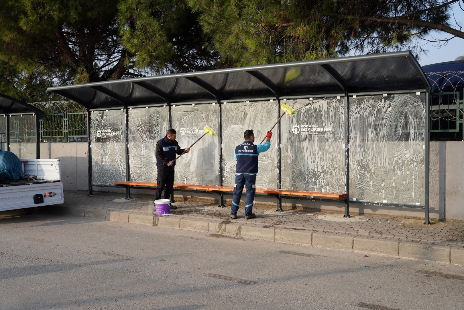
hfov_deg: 48.7
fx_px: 513
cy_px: 155
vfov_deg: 33.6
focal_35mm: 40
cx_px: 232
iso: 100
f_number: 5.6
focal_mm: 39.8
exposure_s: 1/320
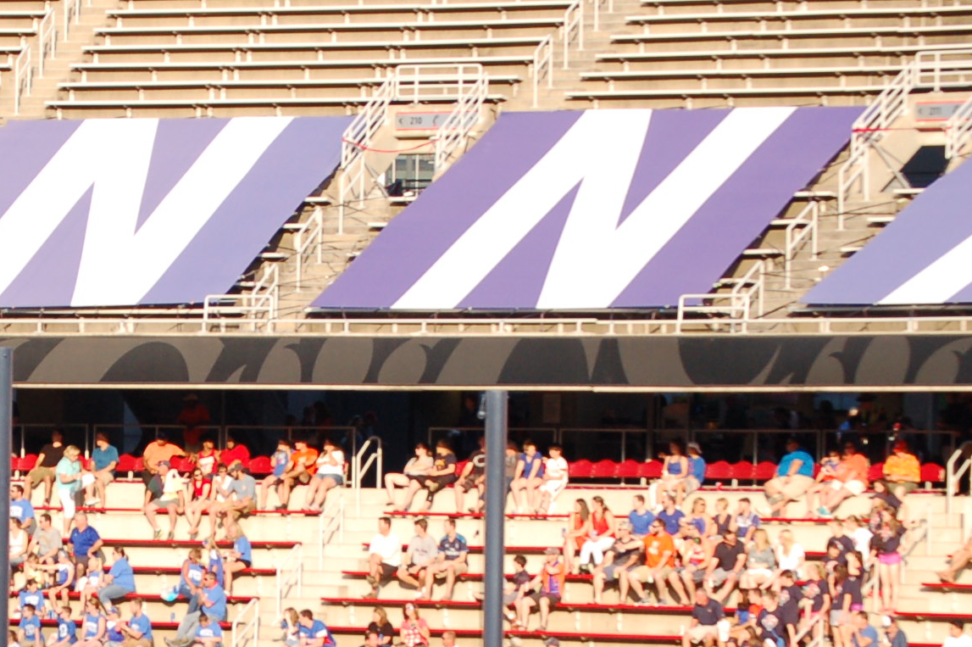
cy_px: 772
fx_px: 5836
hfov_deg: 9.5
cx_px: 4
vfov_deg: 6.3
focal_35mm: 216
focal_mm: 55
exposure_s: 1/400
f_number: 7.1
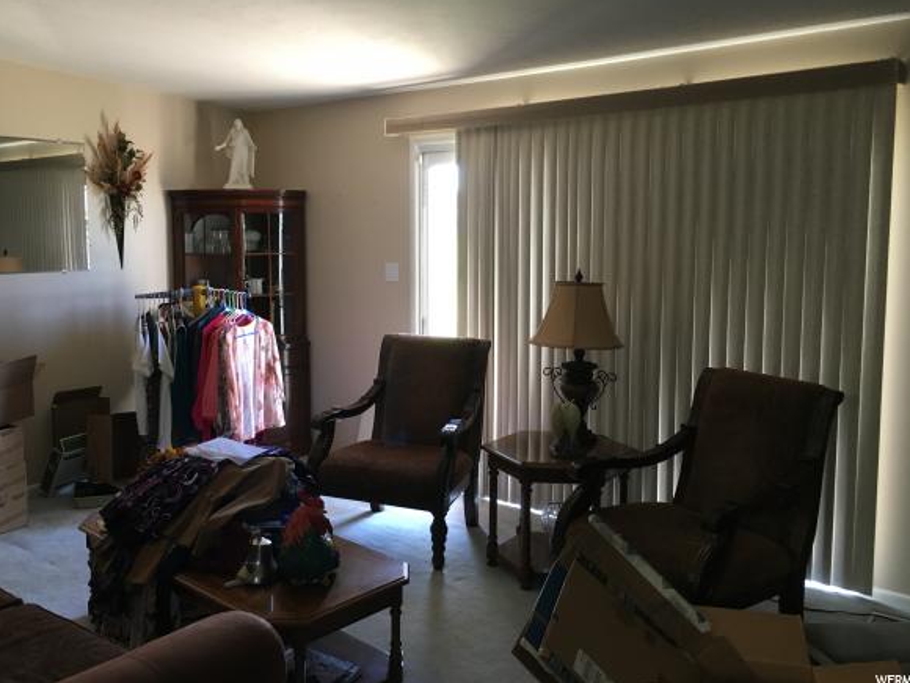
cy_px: 309
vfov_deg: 44.1
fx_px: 841
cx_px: 424
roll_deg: +1.2
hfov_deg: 56.8
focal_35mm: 32
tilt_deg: -4.8
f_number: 2.2
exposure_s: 1/30
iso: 100
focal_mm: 4.15
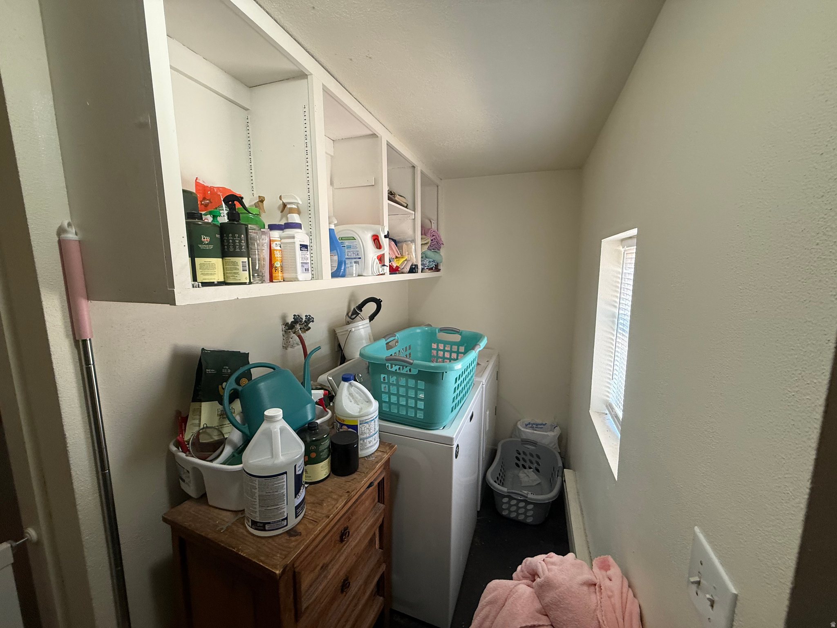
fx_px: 339
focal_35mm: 14
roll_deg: +0.9
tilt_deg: -7.5
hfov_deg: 102.1
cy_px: 314
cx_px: 418
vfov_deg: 85.7
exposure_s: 1/60
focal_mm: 2.22
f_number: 2.2
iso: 200
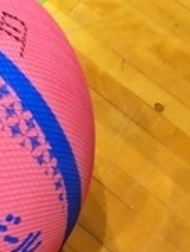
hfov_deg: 26.3
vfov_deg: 38.9
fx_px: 350
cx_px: -50
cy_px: 176
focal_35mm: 48
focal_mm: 2.65
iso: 294
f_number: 2.4
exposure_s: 1/30
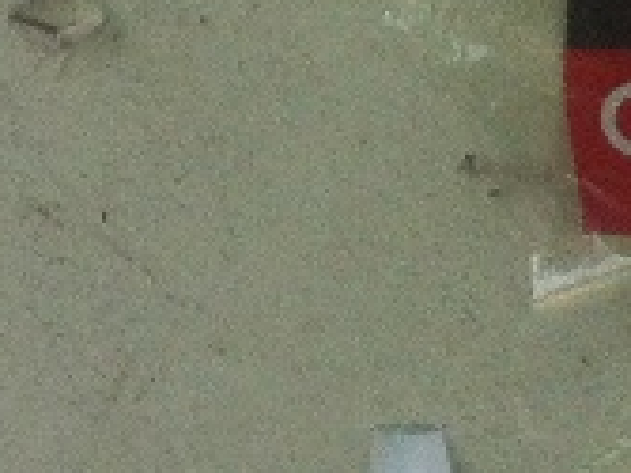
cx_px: -1273
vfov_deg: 6.8
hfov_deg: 7.9
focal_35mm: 215
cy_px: -259
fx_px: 3916
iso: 80
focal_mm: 3.85
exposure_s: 1/314
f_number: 2.8
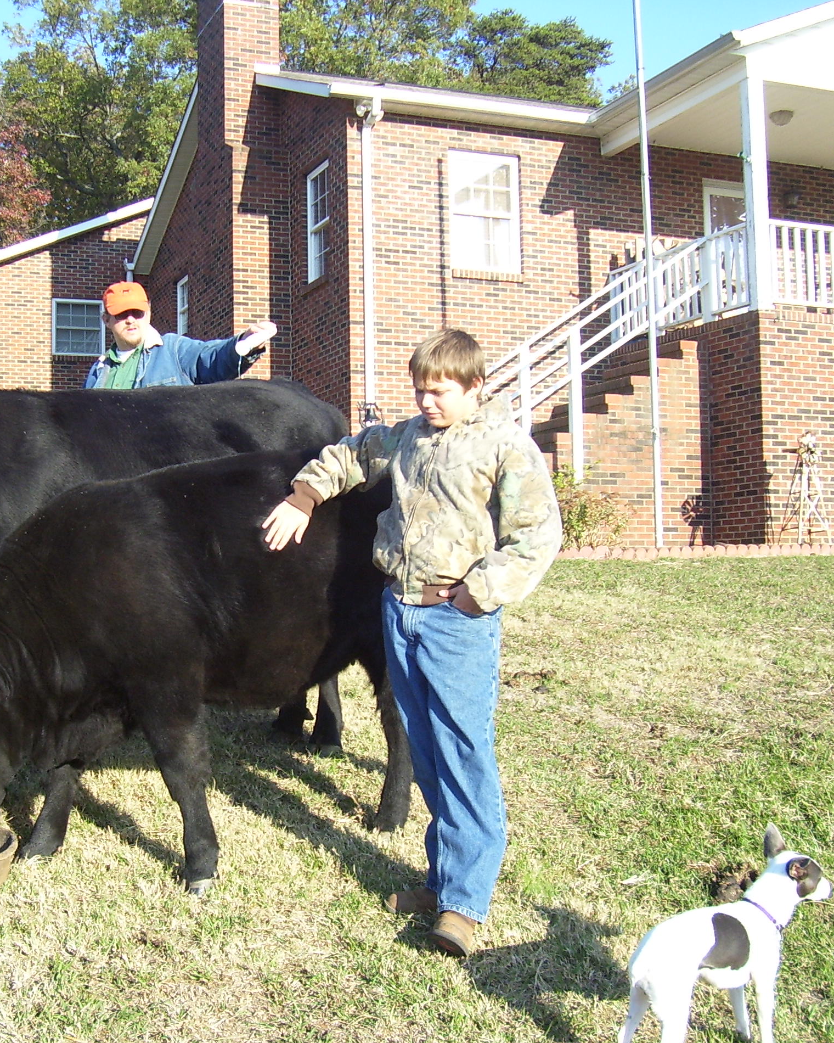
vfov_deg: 41.2
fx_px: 1388
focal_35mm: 45
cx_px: 280
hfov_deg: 33.2
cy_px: 522
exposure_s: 1/500
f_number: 2.7
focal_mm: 5.6
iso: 80
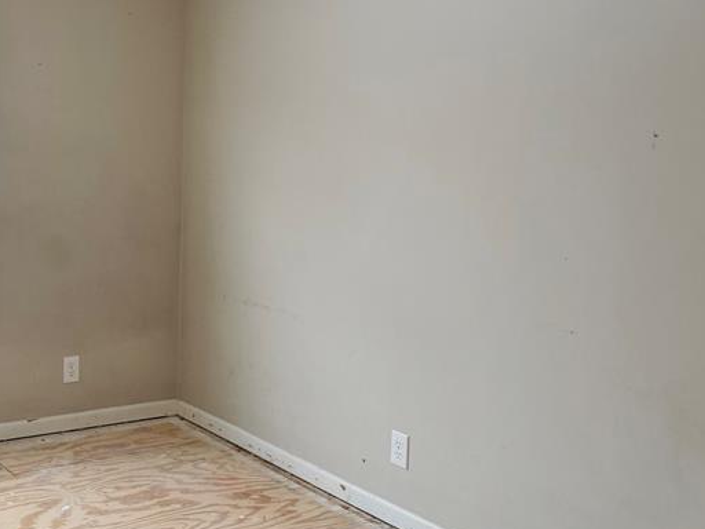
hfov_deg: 37.7
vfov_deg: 30.2
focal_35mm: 48
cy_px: 218
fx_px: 978
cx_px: 106
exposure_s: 1/60
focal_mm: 6.76
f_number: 1.78
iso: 160
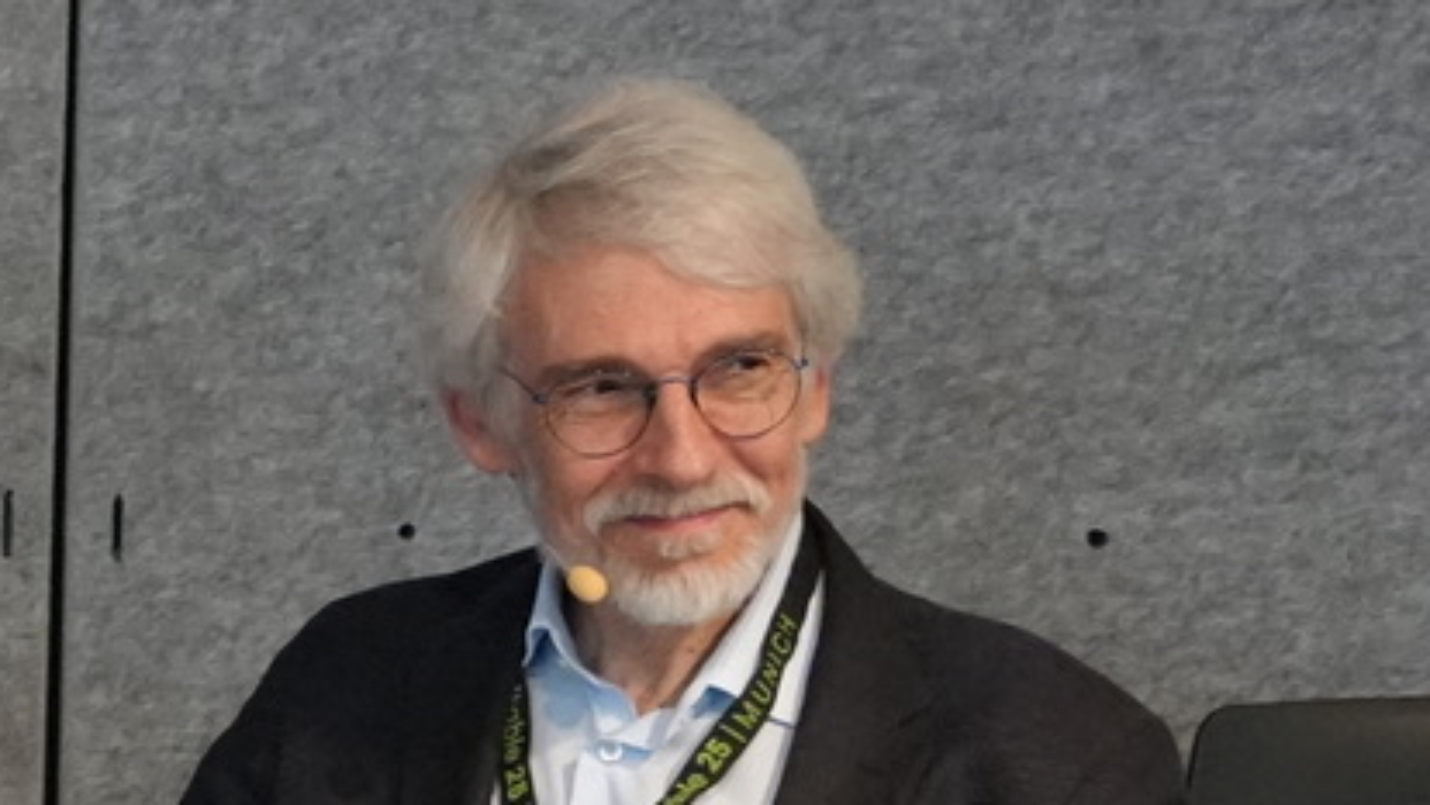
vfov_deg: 4.4
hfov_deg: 7.6
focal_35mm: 274
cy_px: 957
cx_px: -1375
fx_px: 10391
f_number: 4
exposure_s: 1/160
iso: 6400
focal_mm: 47
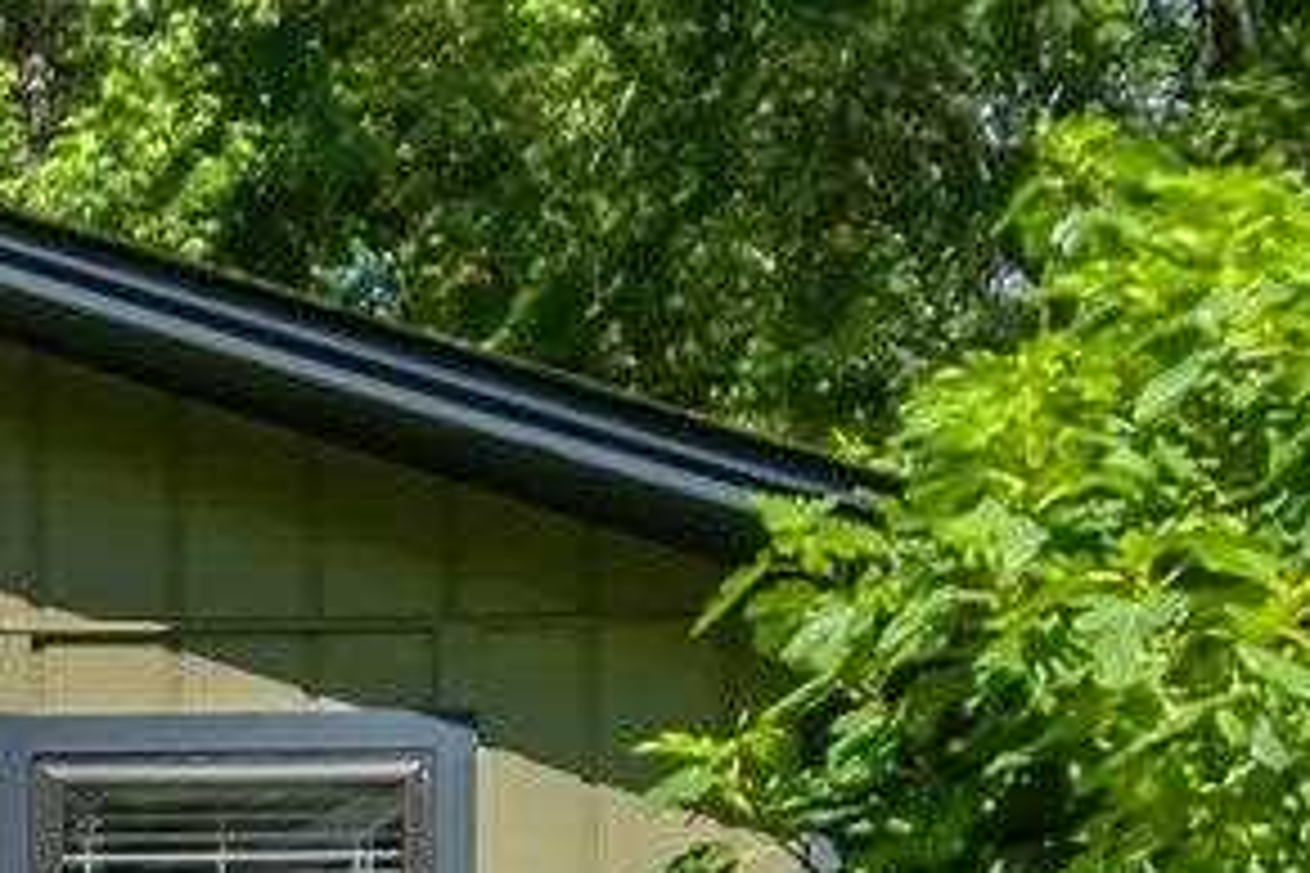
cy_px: 2347
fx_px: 6913
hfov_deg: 9.7
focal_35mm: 190
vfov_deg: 6.7
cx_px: -1693
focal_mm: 18.2
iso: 250
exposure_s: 1/420
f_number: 8
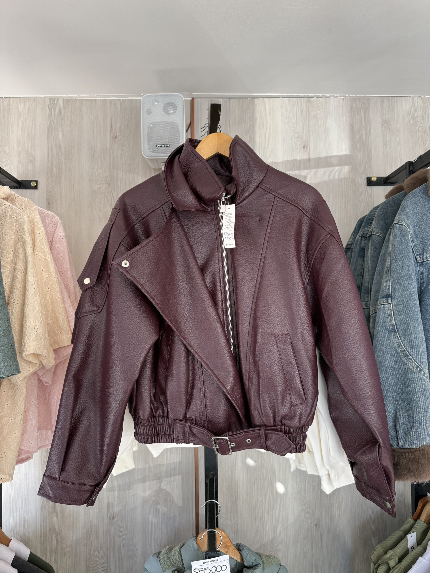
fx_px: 398
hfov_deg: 56.8
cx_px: 215
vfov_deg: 71.6
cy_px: 286
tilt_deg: +3.7
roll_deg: +0.0
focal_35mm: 24
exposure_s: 1/121
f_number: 1.78
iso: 100
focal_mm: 6.76
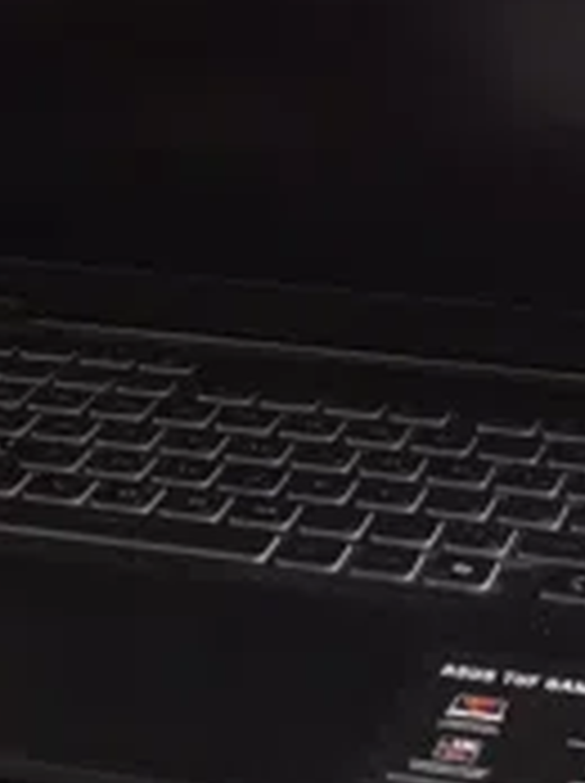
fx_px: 2394
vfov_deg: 18.4
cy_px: 148
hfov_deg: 13.9
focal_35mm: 106
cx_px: 378
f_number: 1.65
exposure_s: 1/14.3
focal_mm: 6.14
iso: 4000
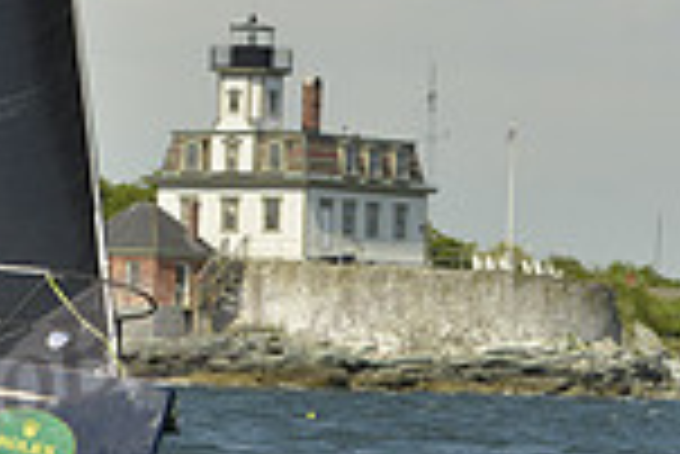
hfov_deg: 7.5
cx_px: -459
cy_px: 196
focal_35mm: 268
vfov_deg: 5.1
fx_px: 5067
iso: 280
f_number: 7.1
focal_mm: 70
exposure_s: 1/1600
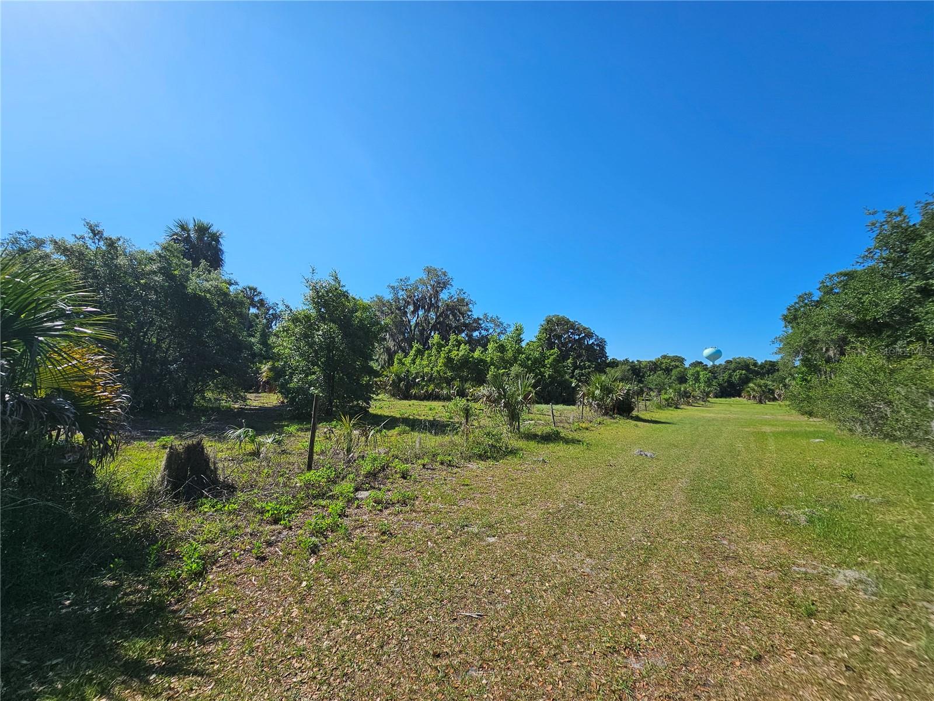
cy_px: 350
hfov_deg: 106.2
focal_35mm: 13
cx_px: 467
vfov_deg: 89.9
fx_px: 351
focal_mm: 2.2
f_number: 2.2
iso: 50
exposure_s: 1/3001
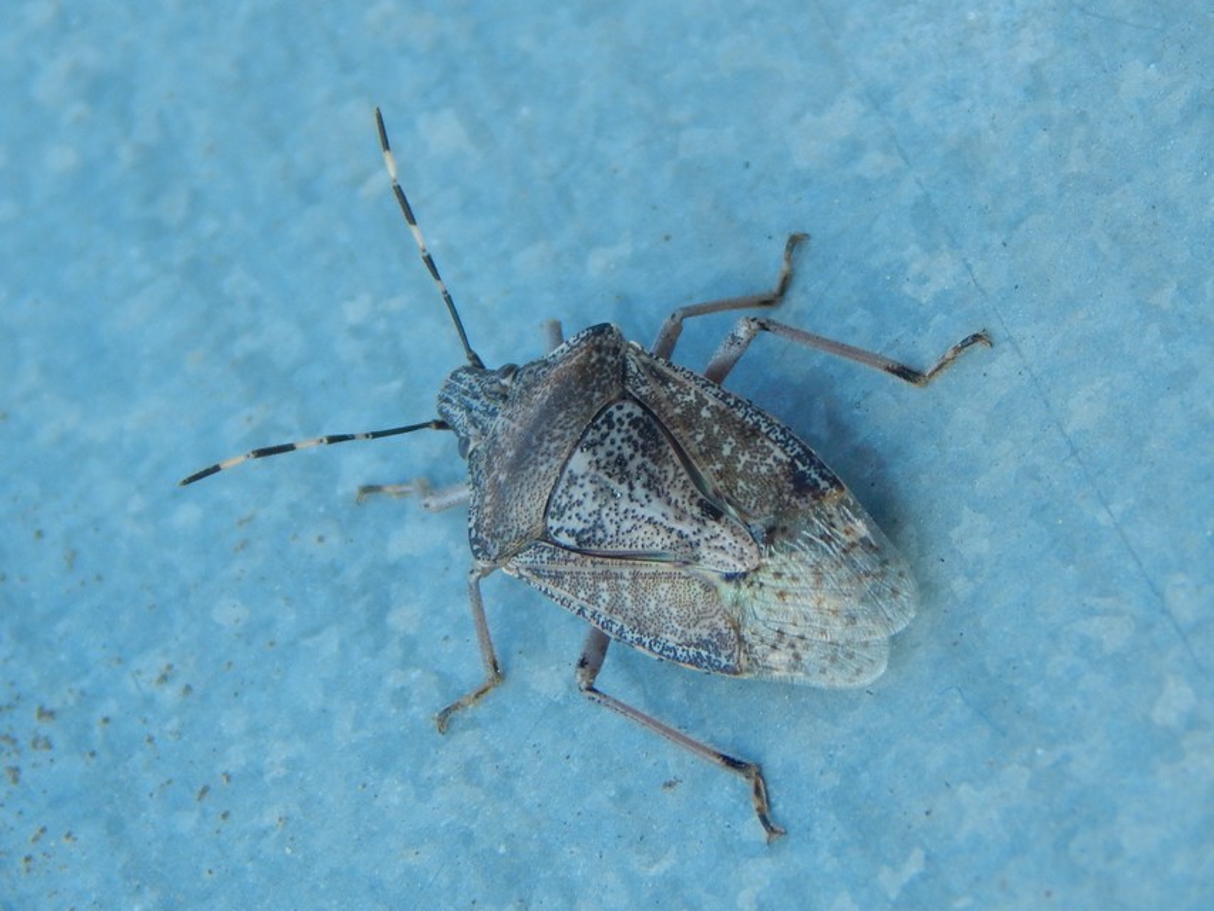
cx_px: 607
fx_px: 7261
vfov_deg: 7.2
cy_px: 456
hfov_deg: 9.6
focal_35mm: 207
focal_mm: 37.1
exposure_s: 1/200
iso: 125
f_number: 5.4
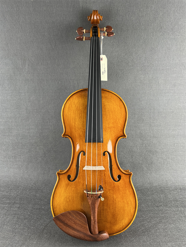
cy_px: 124
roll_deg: +0.3
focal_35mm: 26
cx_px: 93
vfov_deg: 67.3
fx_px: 186
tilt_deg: -21.2
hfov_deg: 53.1
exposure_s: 1/100
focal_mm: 5.1
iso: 100
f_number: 1.6
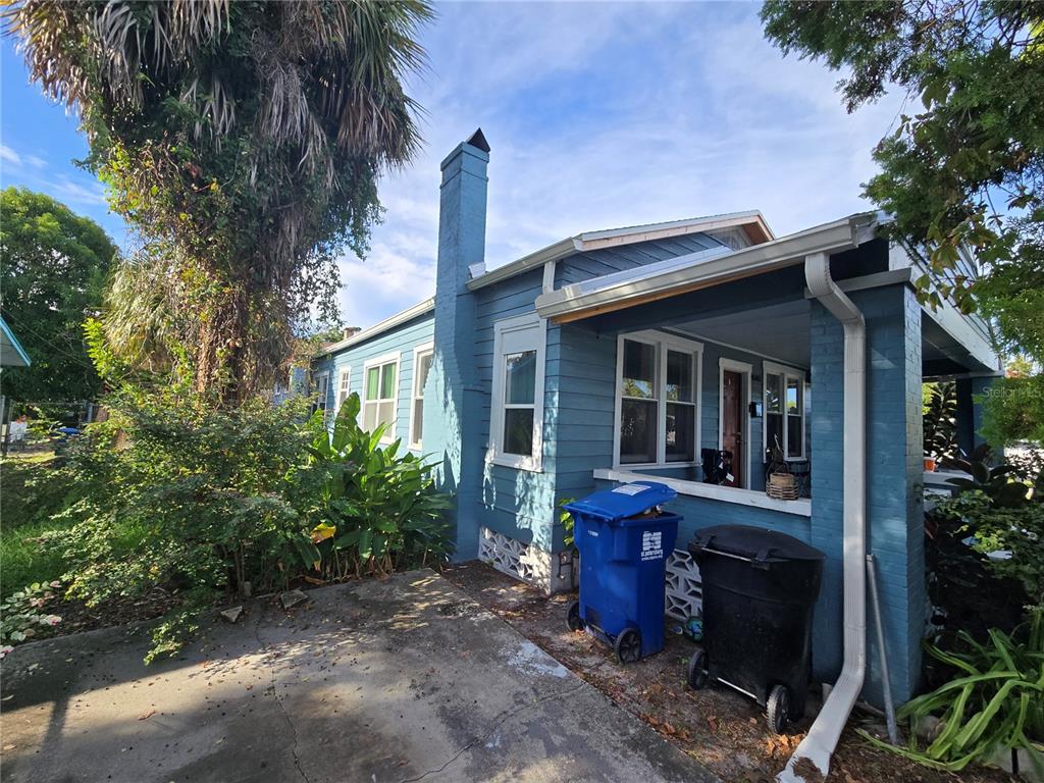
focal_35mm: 13
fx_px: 392
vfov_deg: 89.9
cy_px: 392
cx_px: 522
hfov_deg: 106.2
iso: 50
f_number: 2.2
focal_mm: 2.2
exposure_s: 1/970
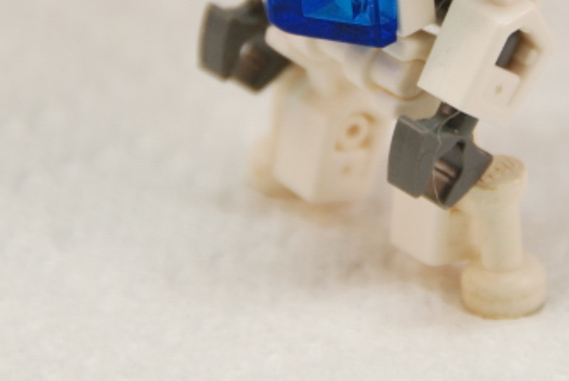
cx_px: 412
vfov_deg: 1.9
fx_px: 11368
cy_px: -12
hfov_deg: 2.9
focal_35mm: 718
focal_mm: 200
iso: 800
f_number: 7.1
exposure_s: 1/40
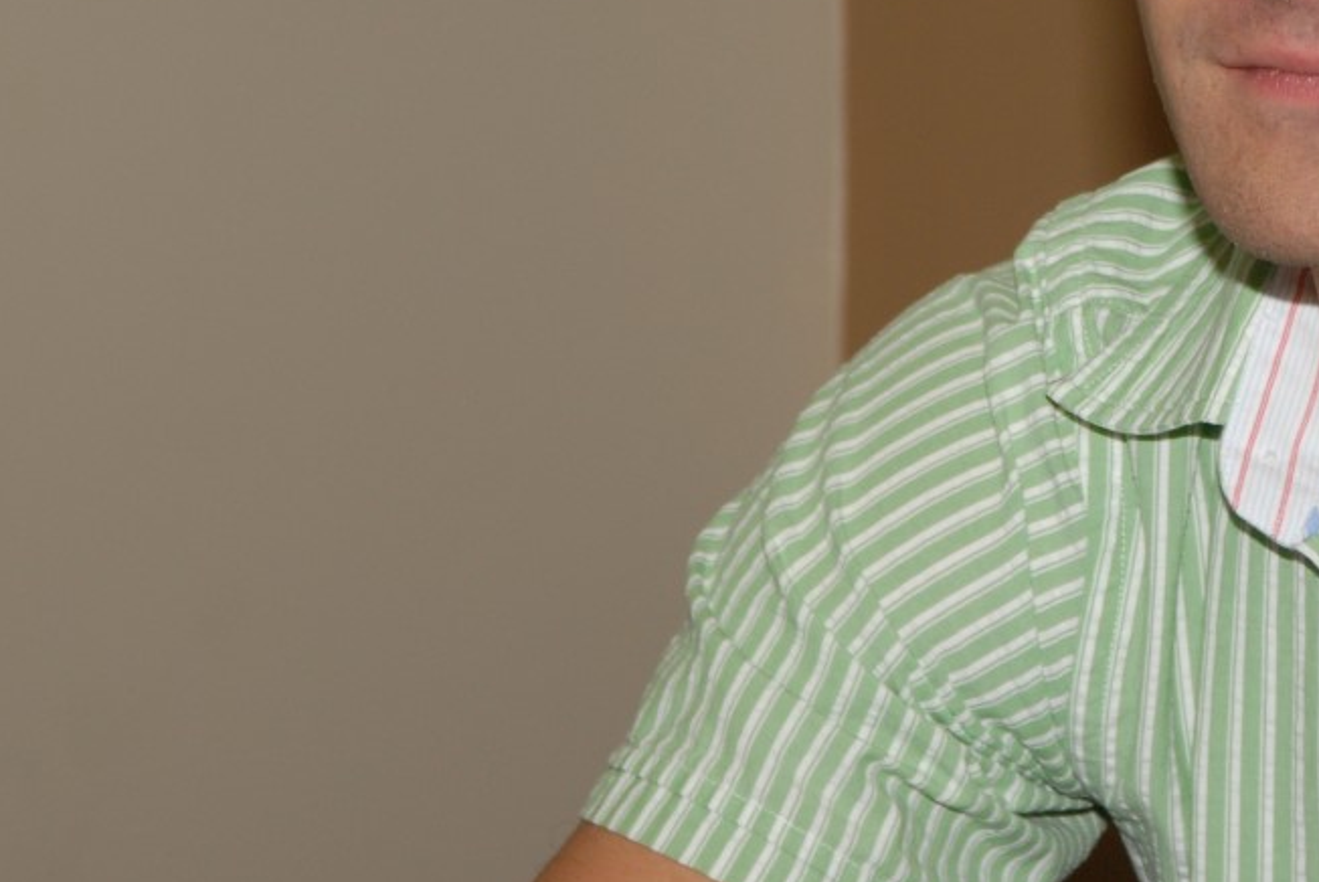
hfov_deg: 8.3
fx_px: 8984
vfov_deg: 5.6
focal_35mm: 245
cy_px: -136
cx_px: 1383
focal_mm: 66
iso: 250
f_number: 6.3
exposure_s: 1/200
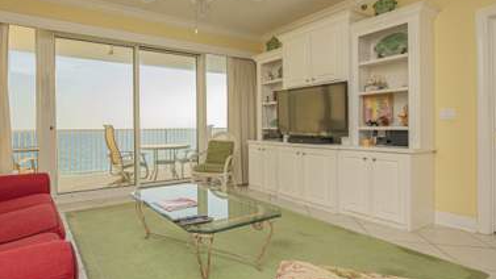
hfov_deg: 85.0
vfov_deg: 55.8
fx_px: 263
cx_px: 187
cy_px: 127
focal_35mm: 20
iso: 400
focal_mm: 10
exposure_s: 1/80
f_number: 10
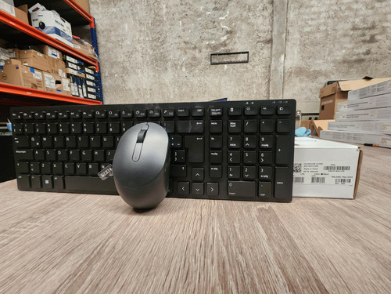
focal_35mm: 13
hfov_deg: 106.2
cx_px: 196
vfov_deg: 89.9
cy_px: 147
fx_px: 147
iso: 400
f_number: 2.2
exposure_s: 1/30
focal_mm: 2.2
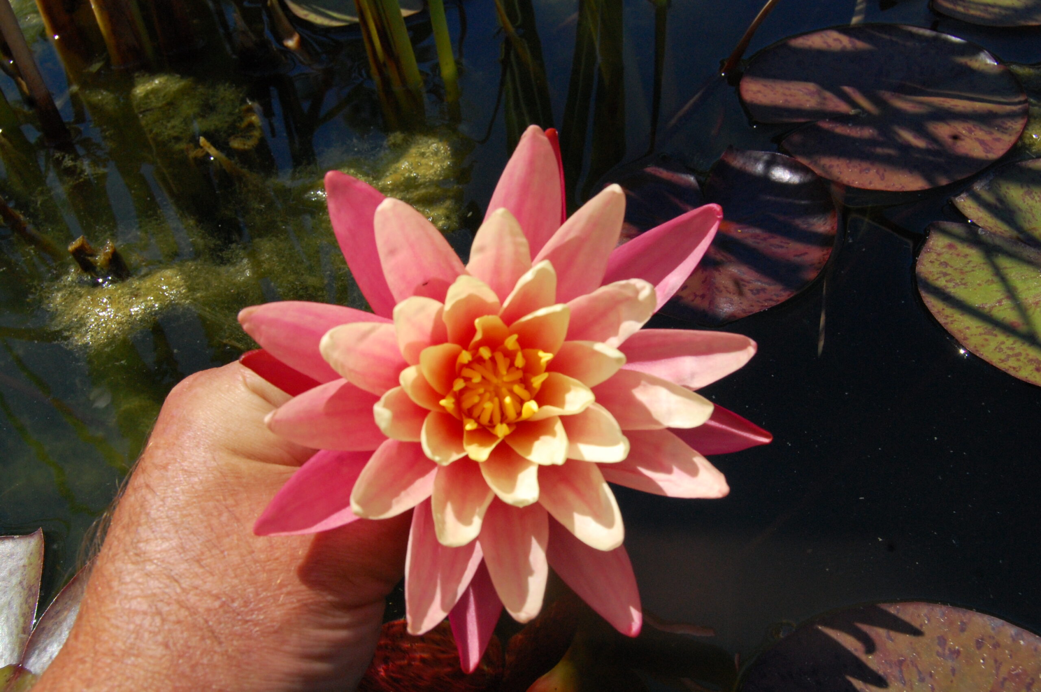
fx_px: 1127
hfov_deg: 49.6
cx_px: 520
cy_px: 346
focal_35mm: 39
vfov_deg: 34.1
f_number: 14
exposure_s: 1/800
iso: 800
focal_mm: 26
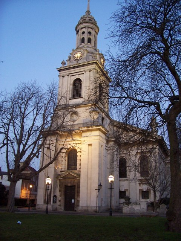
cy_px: 120
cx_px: 90
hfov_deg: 41.8
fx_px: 237
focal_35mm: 34
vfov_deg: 54.0
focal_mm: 5.6
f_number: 2.7
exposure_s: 1/8
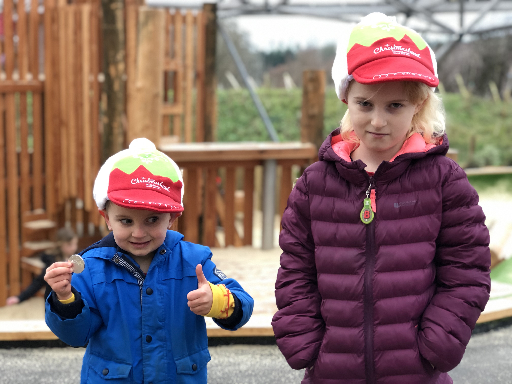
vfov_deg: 25.7
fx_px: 843
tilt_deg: -9.6
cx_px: 256
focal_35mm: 57
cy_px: 192
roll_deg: -1.3
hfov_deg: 33.8
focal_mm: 6.6
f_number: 2.8
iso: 160
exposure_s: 1/33
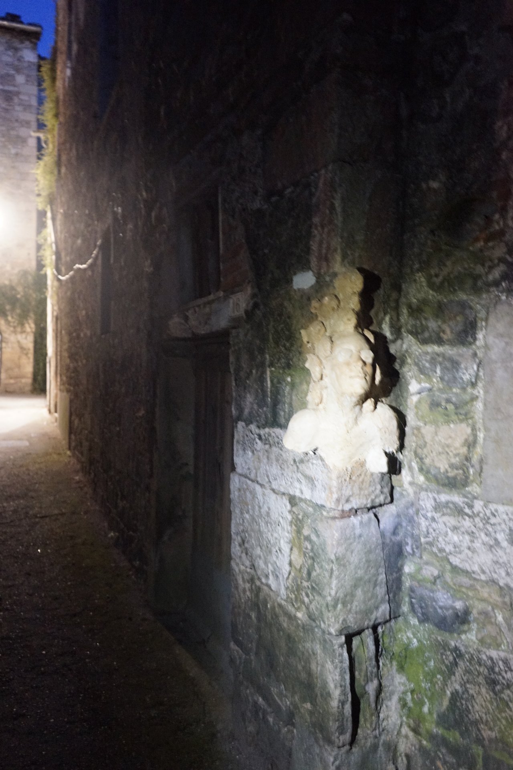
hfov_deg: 43.6
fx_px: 641
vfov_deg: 61.9
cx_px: 256
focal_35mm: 30
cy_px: 385
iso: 6400
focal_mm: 30
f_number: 3.5
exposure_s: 1/6
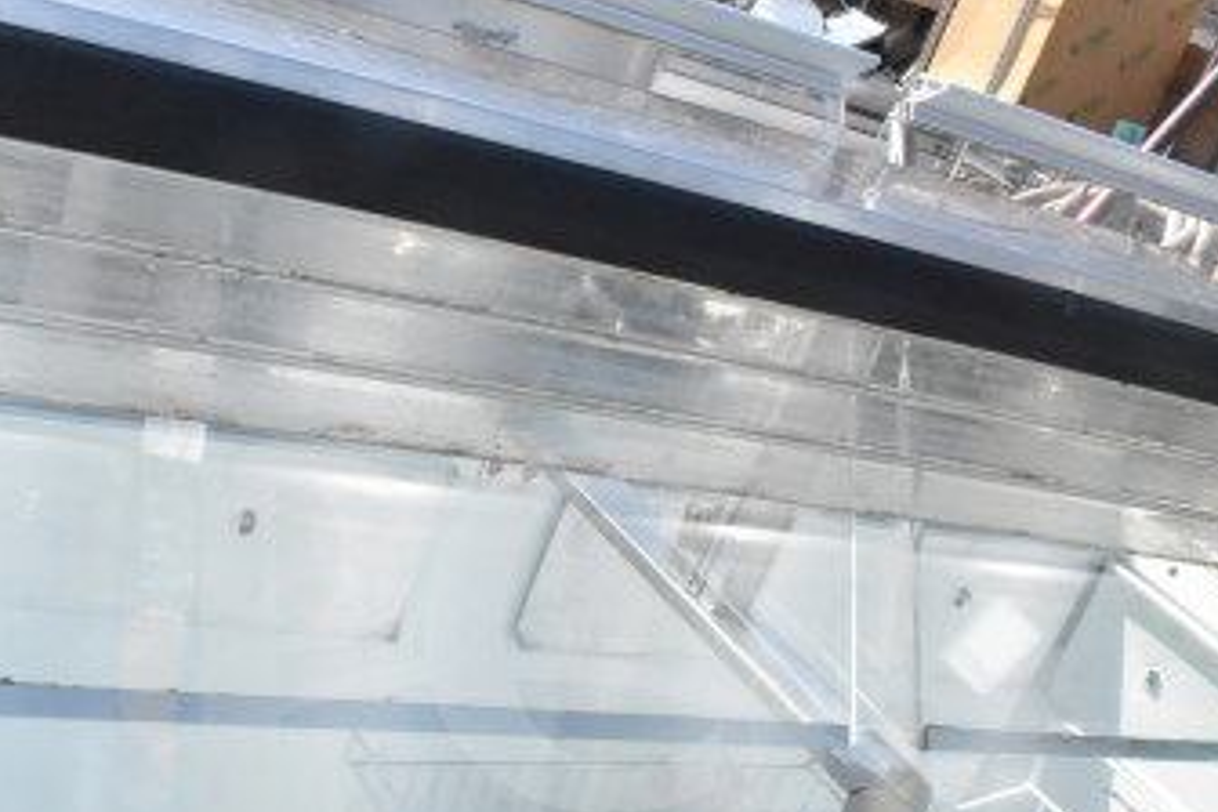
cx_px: 511
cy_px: 730
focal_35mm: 49
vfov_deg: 26.6
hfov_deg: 40.2
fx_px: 1658
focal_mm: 18
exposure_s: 1/1600
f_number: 20
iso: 6400
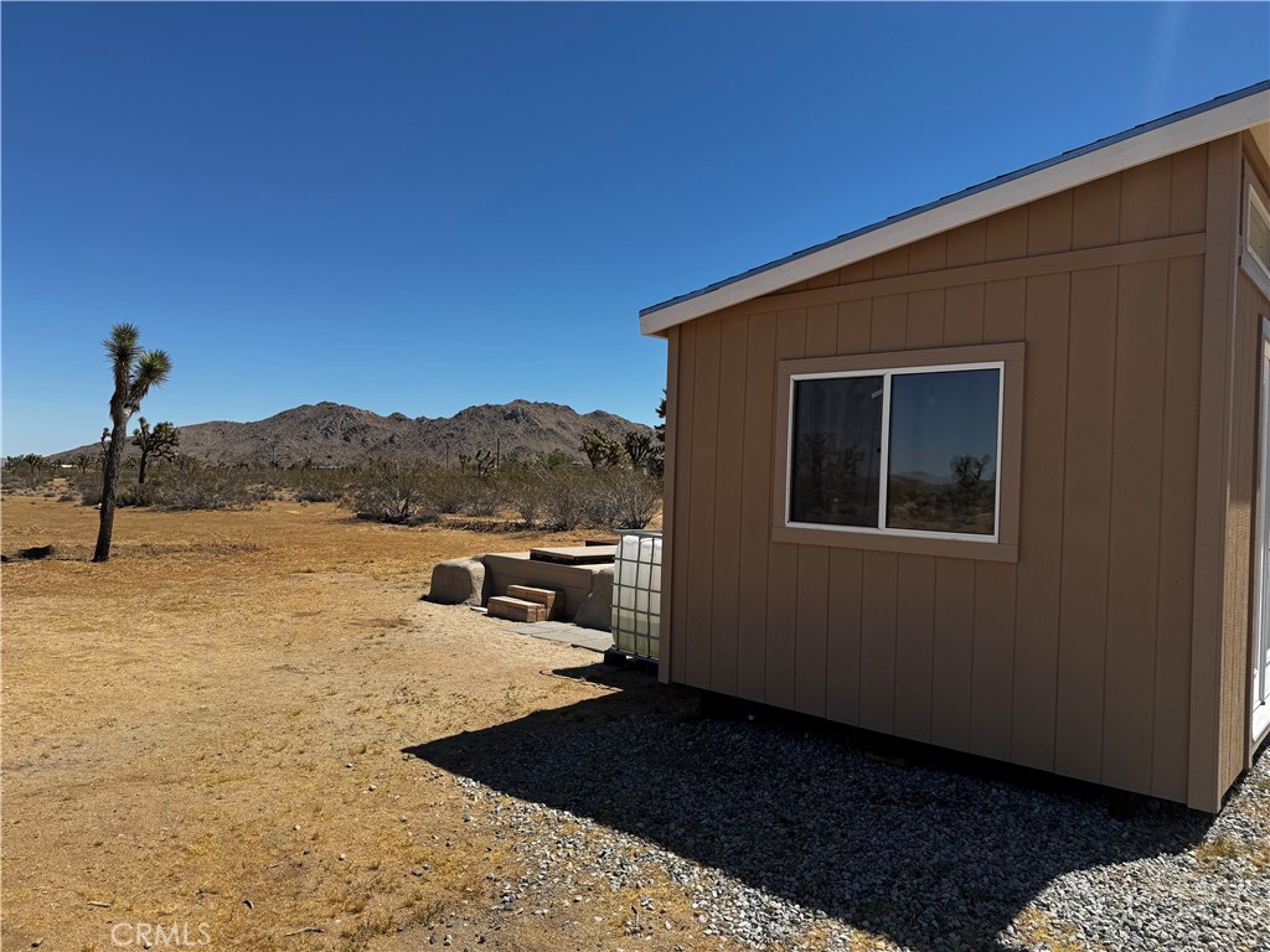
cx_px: 635
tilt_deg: -1.0
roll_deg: -2.5
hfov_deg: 71.6
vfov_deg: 56.8
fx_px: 881
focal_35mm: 24
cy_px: 476
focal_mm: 6.76
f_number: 1.78
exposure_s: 1/6410
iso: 80
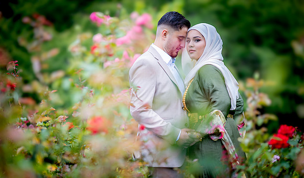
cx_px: 146
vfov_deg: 13.2
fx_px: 765
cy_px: 108
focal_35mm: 94
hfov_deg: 22.5
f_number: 1.4
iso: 100
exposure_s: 1/1600
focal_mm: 85
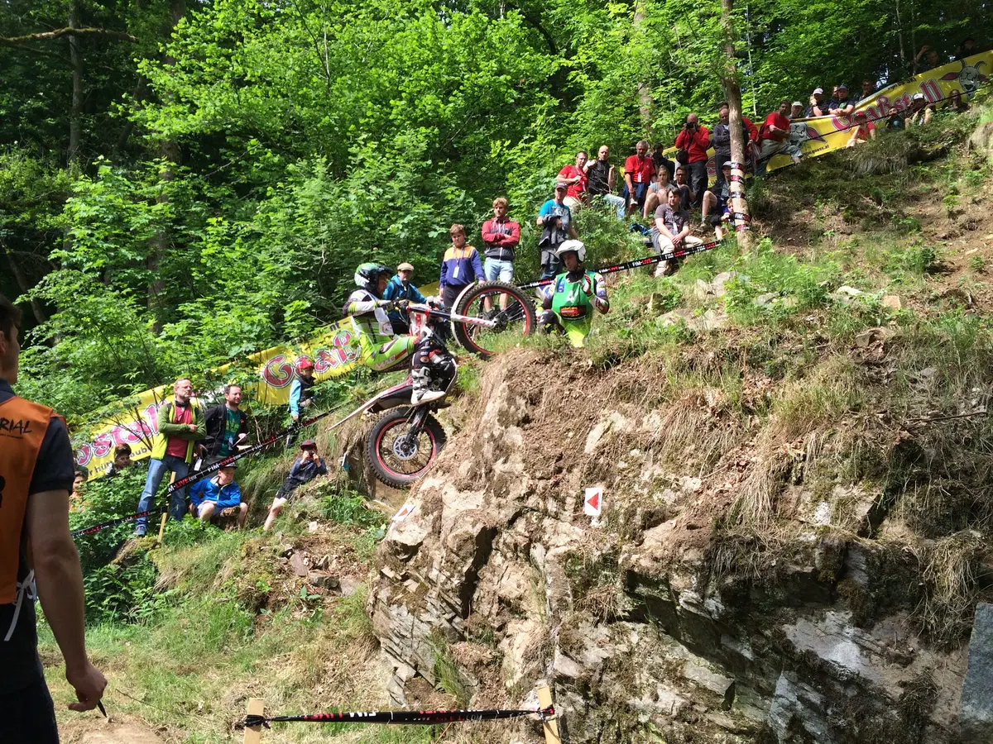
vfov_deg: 48.2
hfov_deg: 61.7
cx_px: 496
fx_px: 832
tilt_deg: +10.0
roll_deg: -5.0
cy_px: 372
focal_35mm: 29
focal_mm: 4.15
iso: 32
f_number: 2.2
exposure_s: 1/604
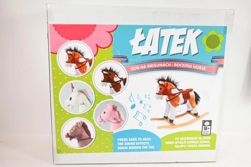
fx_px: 230
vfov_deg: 40.0
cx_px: 126
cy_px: 84
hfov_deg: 57.2
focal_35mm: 33
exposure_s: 1/125
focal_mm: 22
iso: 400
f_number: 4
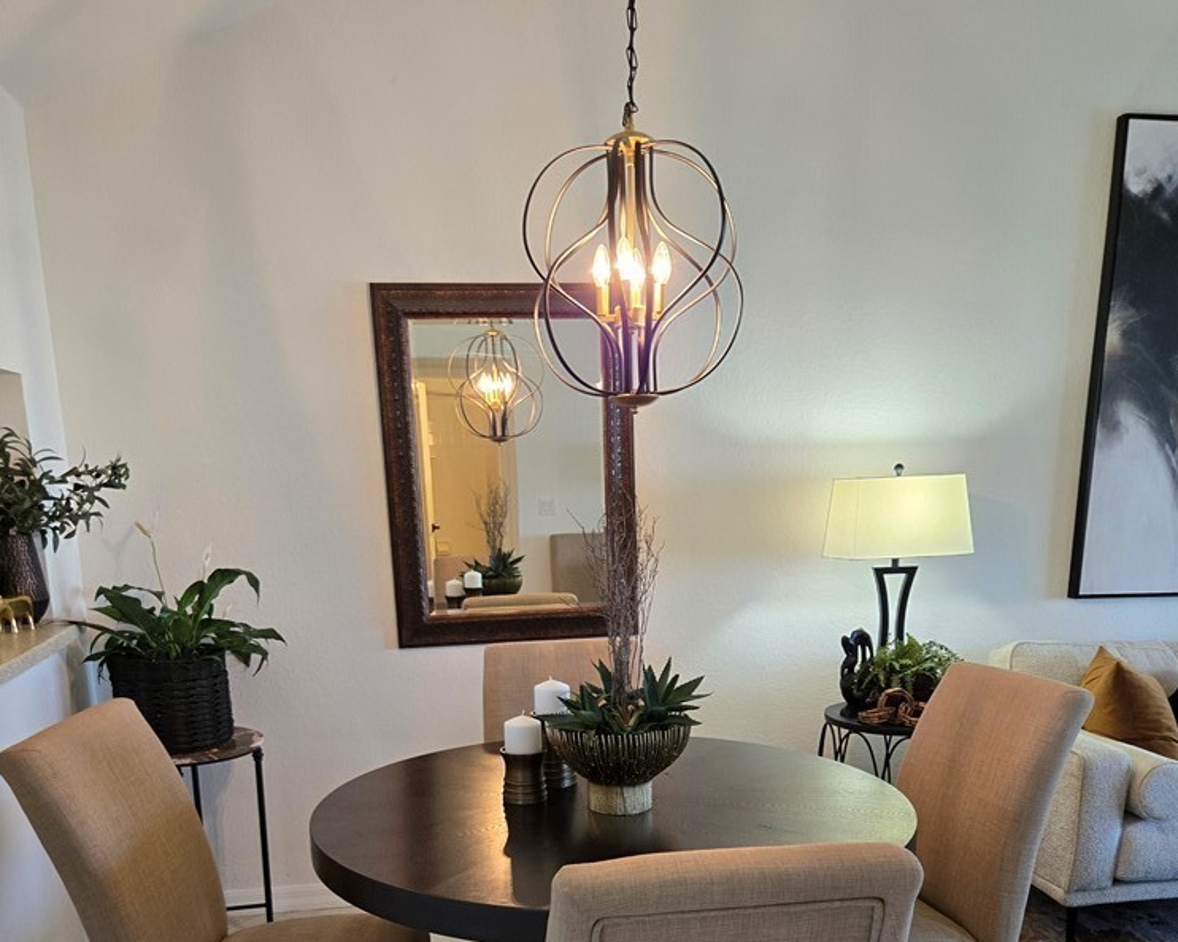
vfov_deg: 44.9
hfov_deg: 57.2
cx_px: 606
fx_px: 1080
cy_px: 743
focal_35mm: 31
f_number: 1.8
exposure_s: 1/120
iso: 250
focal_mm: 5.4
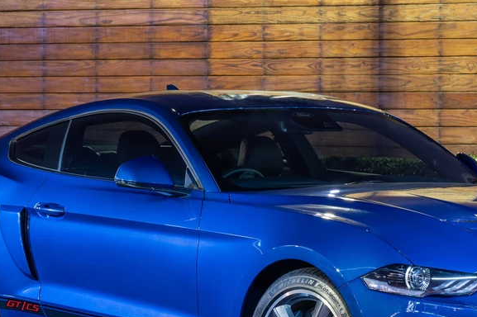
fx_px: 2437
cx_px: 354
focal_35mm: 184
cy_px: 129
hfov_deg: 11.2
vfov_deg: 7.5
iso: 200
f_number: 10
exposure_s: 10
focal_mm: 83
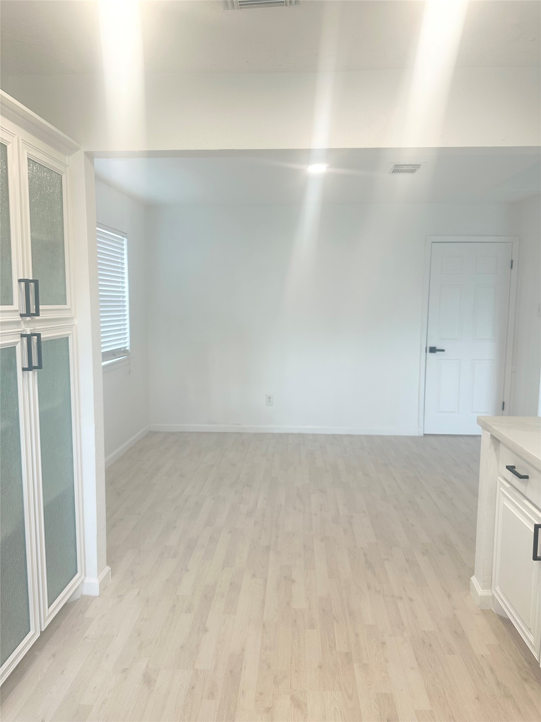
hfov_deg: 56.8
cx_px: 270
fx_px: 500
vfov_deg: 71.6
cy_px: 361
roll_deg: -1.3
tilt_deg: -6.9
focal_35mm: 24
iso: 125
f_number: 1.78
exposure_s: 1/60
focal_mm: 6.86
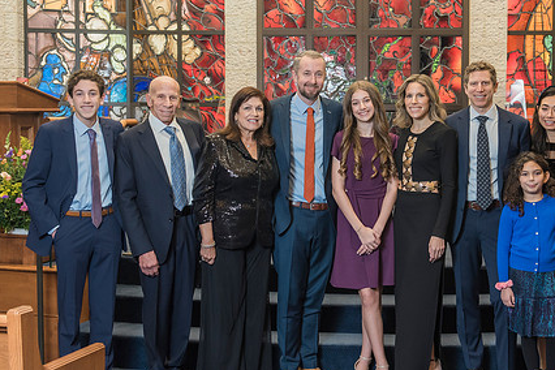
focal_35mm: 62
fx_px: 956
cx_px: 342
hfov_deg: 32.3
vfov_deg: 21.9
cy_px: 172
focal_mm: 44
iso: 1250
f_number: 4
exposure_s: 1/100
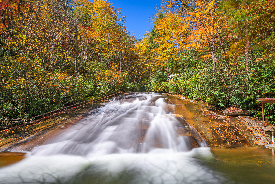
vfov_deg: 59.5
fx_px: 160
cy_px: 92
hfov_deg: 81.2
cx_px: 138
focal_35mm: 21
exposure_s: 13
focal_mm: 21
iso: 64
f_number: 11
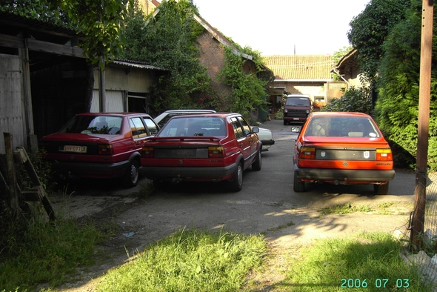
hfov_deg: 51.9
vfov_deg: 36.0
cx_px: 221
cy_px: 145
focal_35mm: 37
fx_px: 449
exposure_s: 1/75
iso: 50
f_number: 4
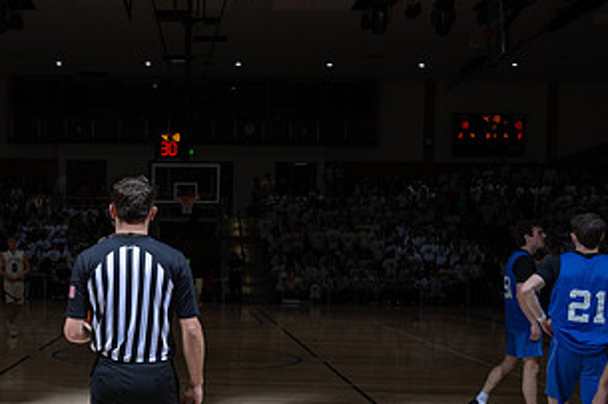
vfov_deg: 22.4
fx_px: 1013
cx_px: 136
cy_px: 292
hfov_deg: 32.6
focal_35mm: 60
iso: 100
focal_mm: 31.5
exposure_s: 1/60
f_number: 6.3
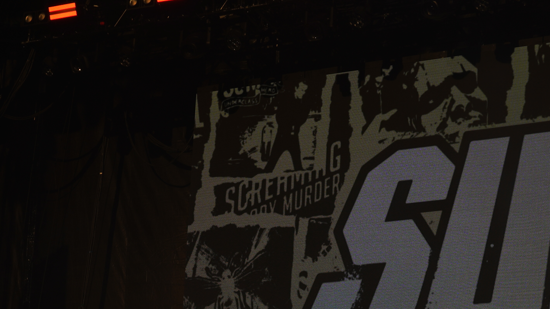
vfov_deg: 11.7
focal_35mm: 102
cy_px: 351
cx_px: 264
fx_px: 1488
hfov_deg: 20.9
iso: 100
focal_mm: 46
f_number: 8
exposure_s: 1/800
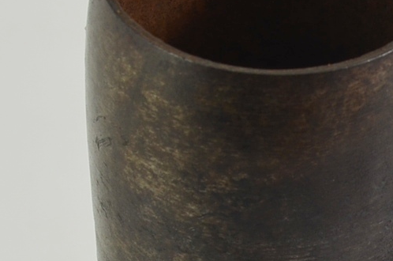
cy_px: 320
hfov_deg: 11.5
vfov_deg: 7.6
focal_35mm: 178
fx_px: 1939
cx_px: 365
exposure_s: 1/125
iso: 200
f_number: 5.6
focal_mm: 24
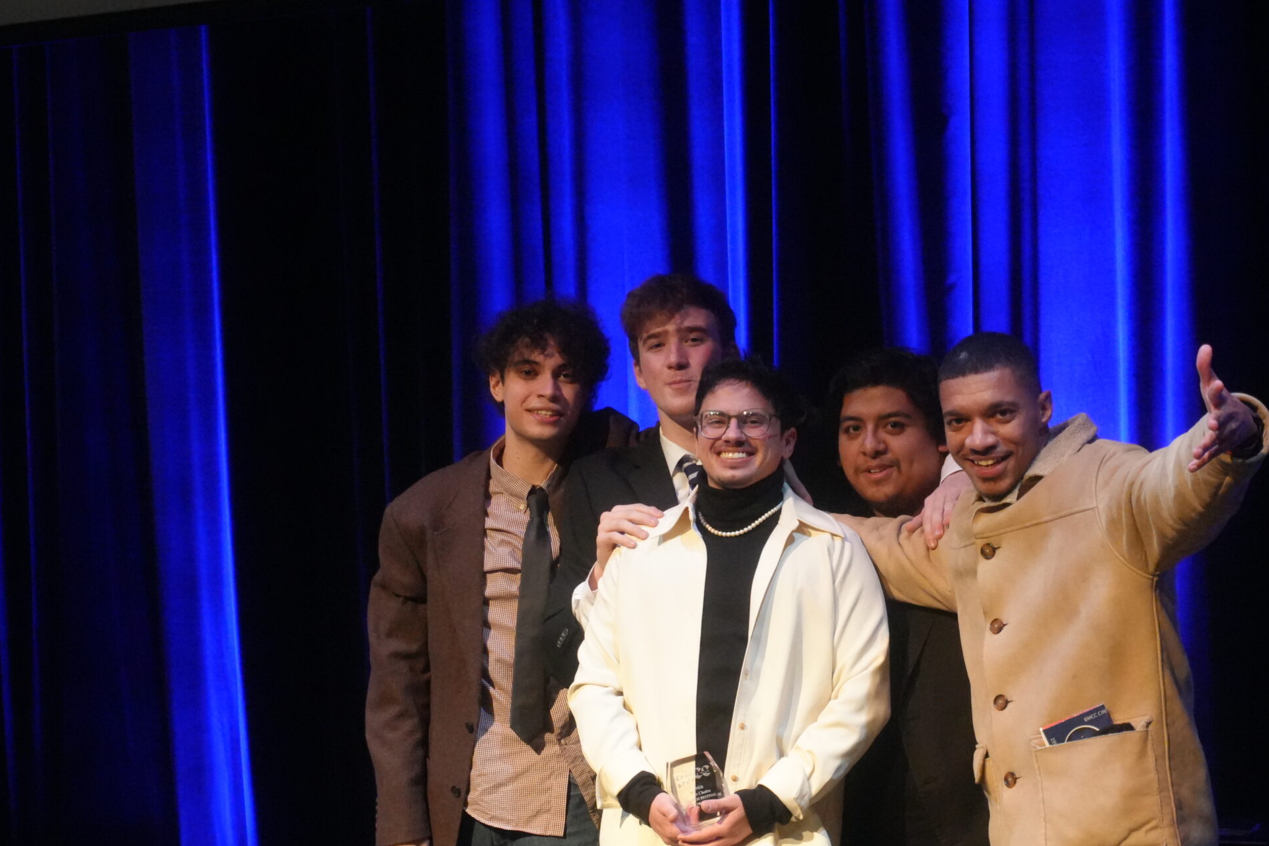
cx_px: 796
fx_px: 3525
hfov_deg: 20.4
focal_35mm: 100
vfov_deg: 13.7
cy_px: 500
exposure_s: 1/80
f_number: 5.6
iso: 6400
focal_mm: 50
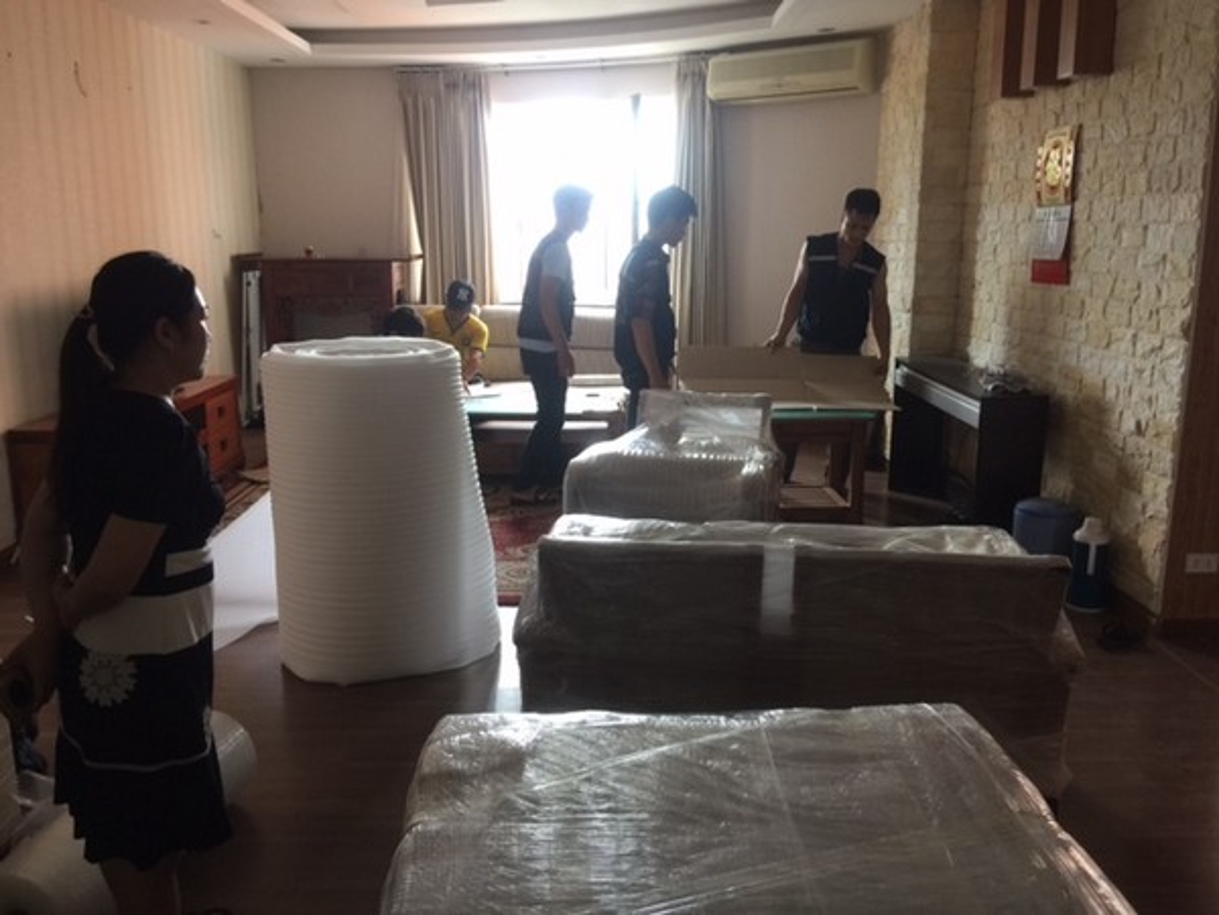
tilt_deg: -12.7
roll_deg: -1.3
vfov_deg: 48.2
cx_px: 610
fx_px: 1021
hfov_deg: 61.7
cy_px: 458
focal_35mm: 29
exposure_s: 1/17
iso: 40
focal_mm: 4.15
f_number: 2.2
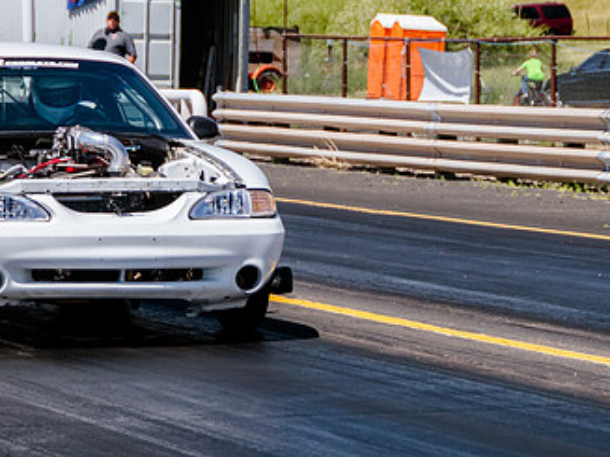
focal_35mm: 291
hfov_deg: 6.8
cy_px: 212
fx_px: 5126
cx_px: 281
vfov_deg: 5.1
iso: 400
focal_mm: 95
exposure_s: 1/1600
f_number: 5.3
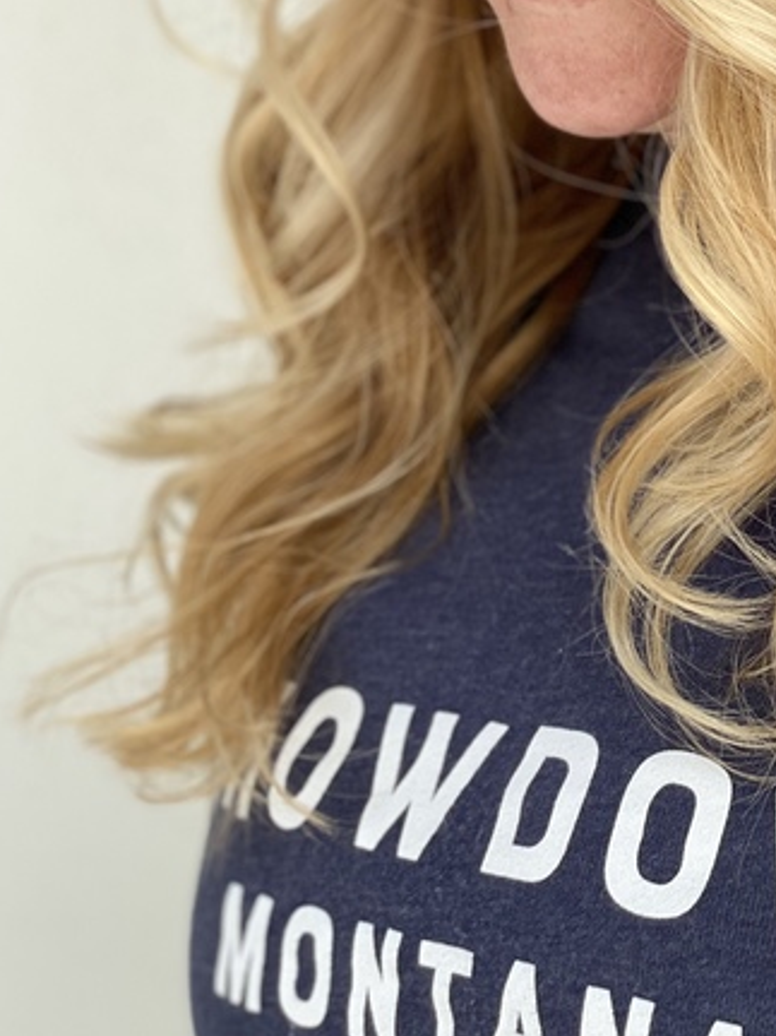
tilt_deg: -0.8
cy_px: 100
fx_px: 3080
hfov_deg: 14.2
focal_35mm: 103
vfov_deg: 18.8
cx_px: 745
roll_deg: -0.3
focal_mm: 6
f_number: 2
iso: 20
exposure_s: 1/313
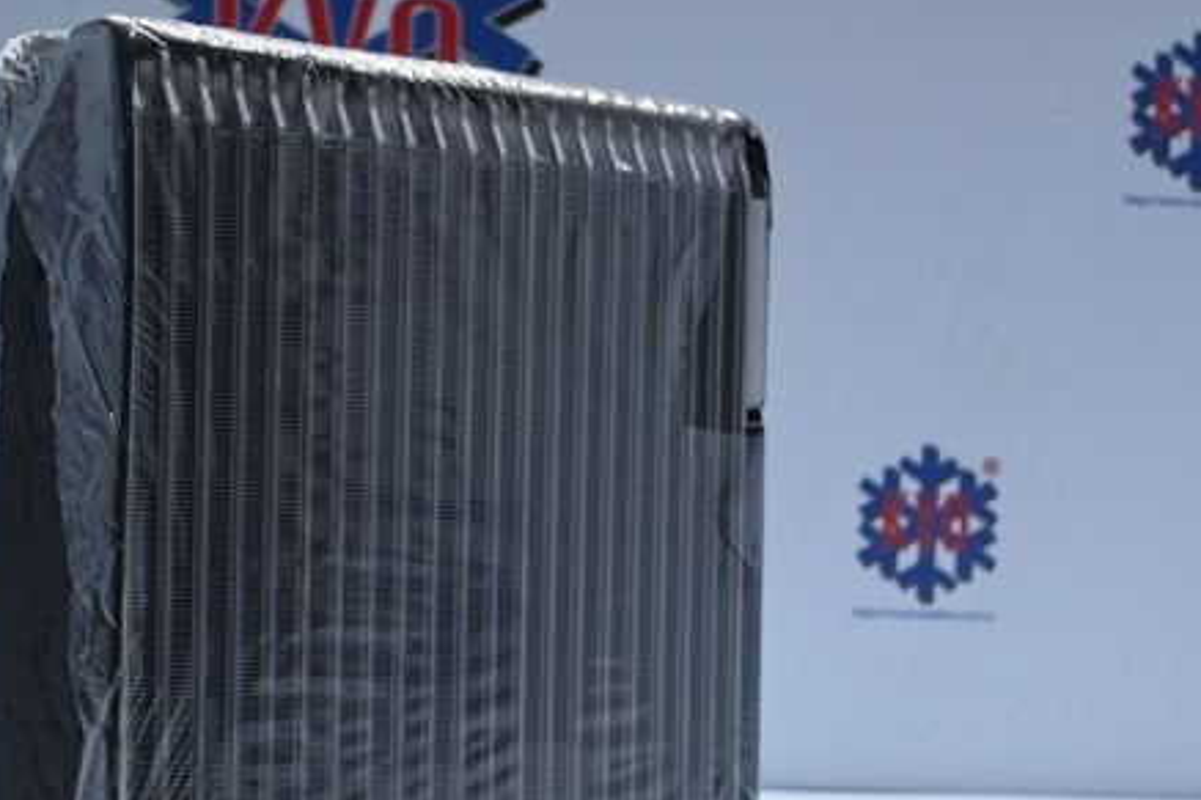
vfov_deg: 19.4
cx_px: 401
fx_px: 2334
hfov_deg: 28.7
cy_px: 500
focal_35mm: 70
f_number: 5
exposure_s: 1/50
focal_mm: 34
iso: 800
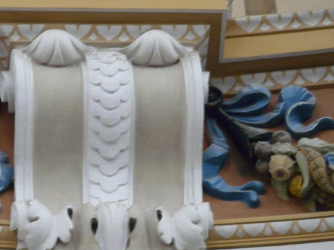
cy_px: 137
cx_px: 107
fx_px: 4920
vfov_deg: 2.9
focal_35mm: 510
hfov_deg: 3.9
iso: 400
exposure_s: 1/25
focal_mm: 61.4
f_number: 3.6
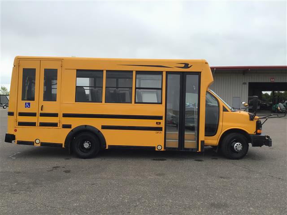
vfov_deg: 45.4
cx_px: 144
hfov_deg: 58.4
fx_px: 257
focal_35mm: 31
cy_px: 108
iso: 25
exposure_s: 1/359
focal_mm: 3.3
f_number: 2.4
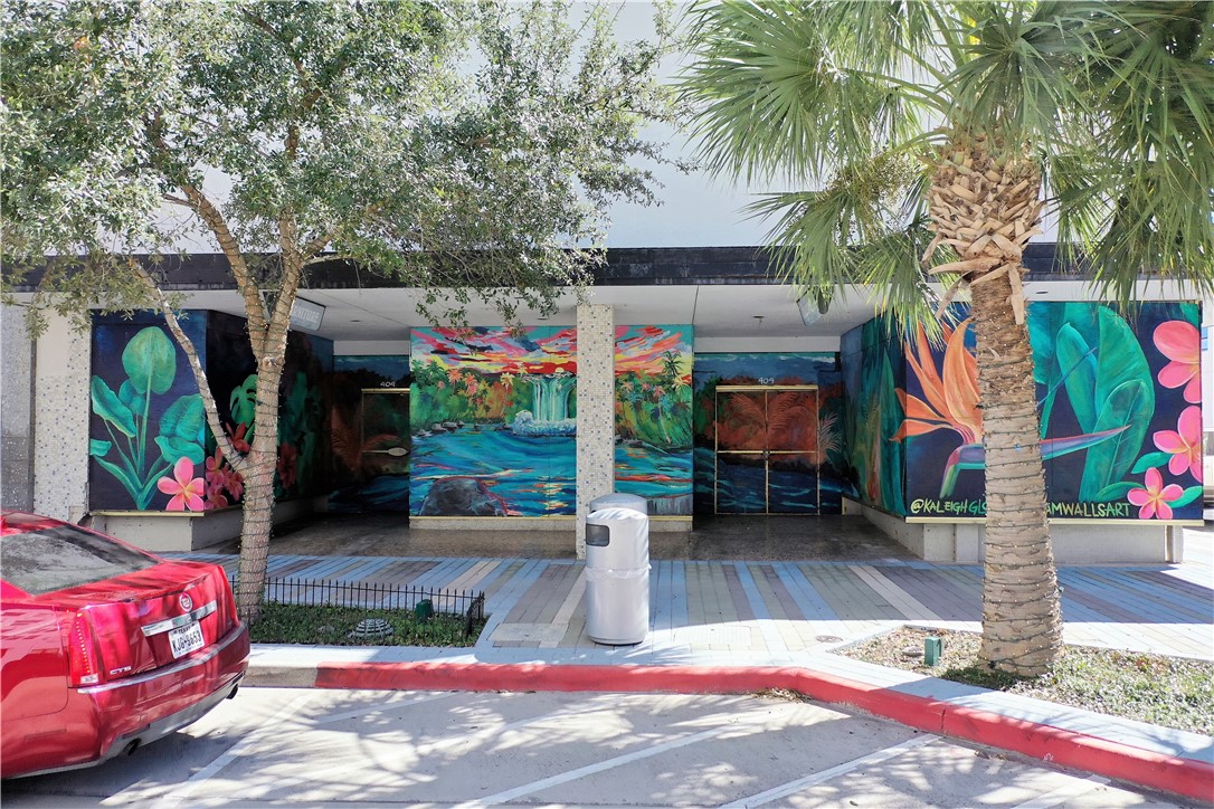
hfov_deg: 65.5
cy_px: 404
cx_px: 607
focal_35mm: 28
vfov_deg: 46.4
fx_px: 944
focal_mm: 10.26
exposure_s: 1/30
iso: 100
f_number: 2.8
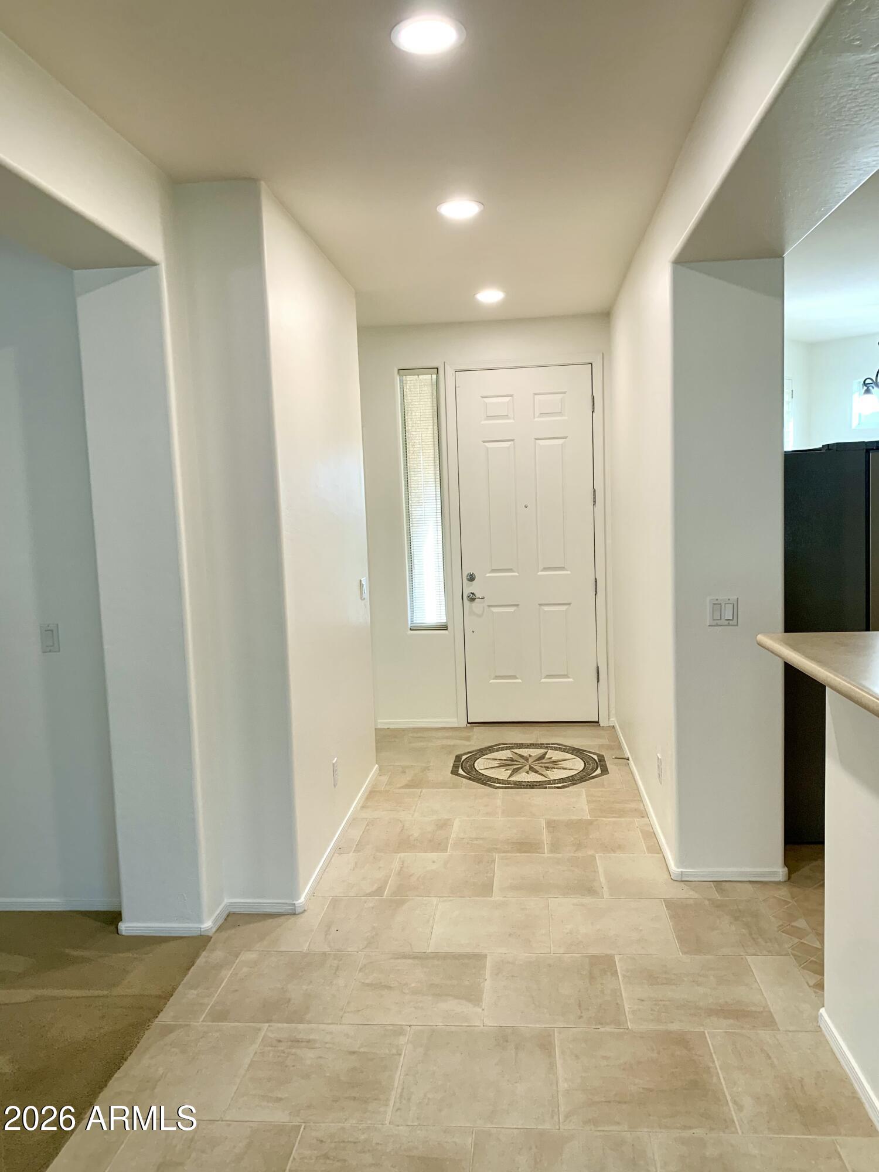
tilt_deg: -4.0
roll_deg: +2.3
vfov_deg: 67.3
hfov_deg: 53.1
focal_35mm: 26
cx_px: 440
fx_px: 880
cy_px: 586
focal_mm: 4.25
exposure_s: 1/60
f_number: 1.8
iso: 100
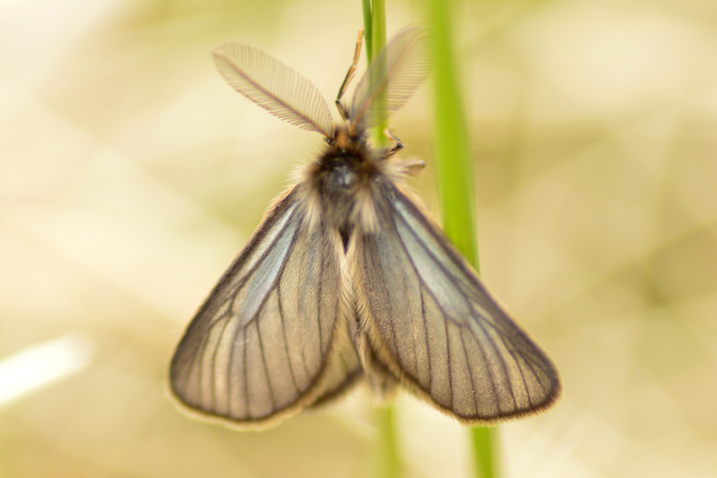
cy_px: 239
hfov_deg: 13.7
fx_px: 2987
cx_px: 358
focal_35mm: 150
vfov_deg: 9.1
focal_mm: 100
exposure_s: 1/400
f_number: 4.5
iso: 400
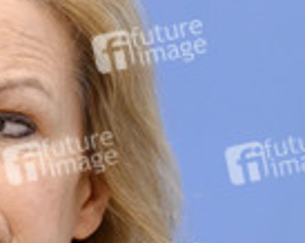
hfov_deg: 4.0
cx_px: -132
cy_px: 214
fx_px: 4315
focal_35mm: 479
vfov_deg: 3.2
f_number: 5.6
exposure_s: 1/640
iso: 4000
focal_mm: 155
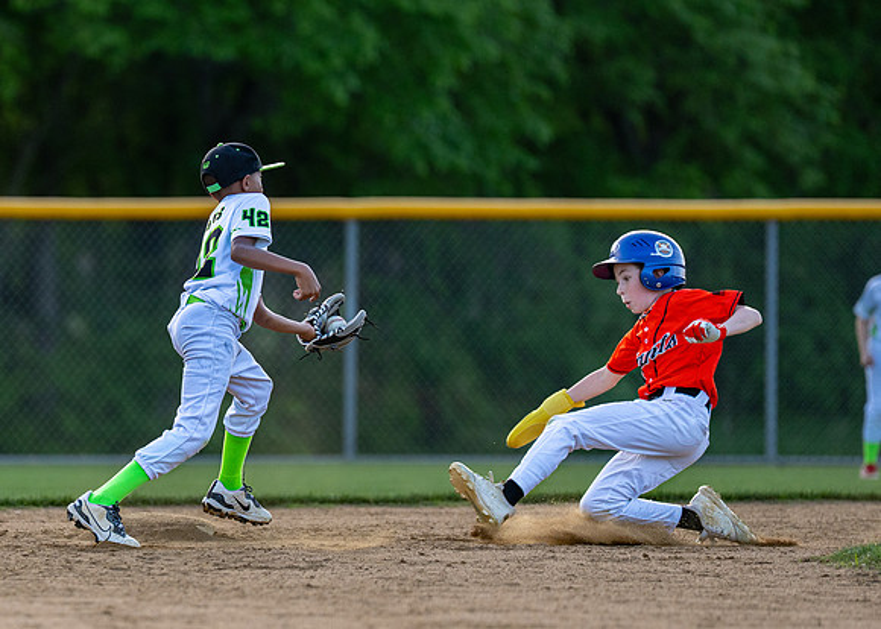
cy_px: 302
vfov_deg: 3.8
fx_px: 9591
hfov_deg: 5.3
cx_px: 139
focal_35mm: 383
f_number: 2.8
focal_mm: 200
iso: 500
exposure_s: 1/2000
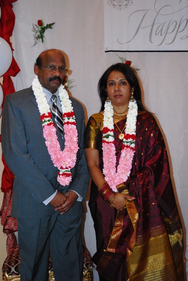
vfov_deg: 41.1
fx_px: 375
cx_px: 94
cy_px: 140
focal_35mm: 48
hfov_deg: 28.1
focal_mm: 32
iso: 800
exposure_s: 1/60
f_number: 5
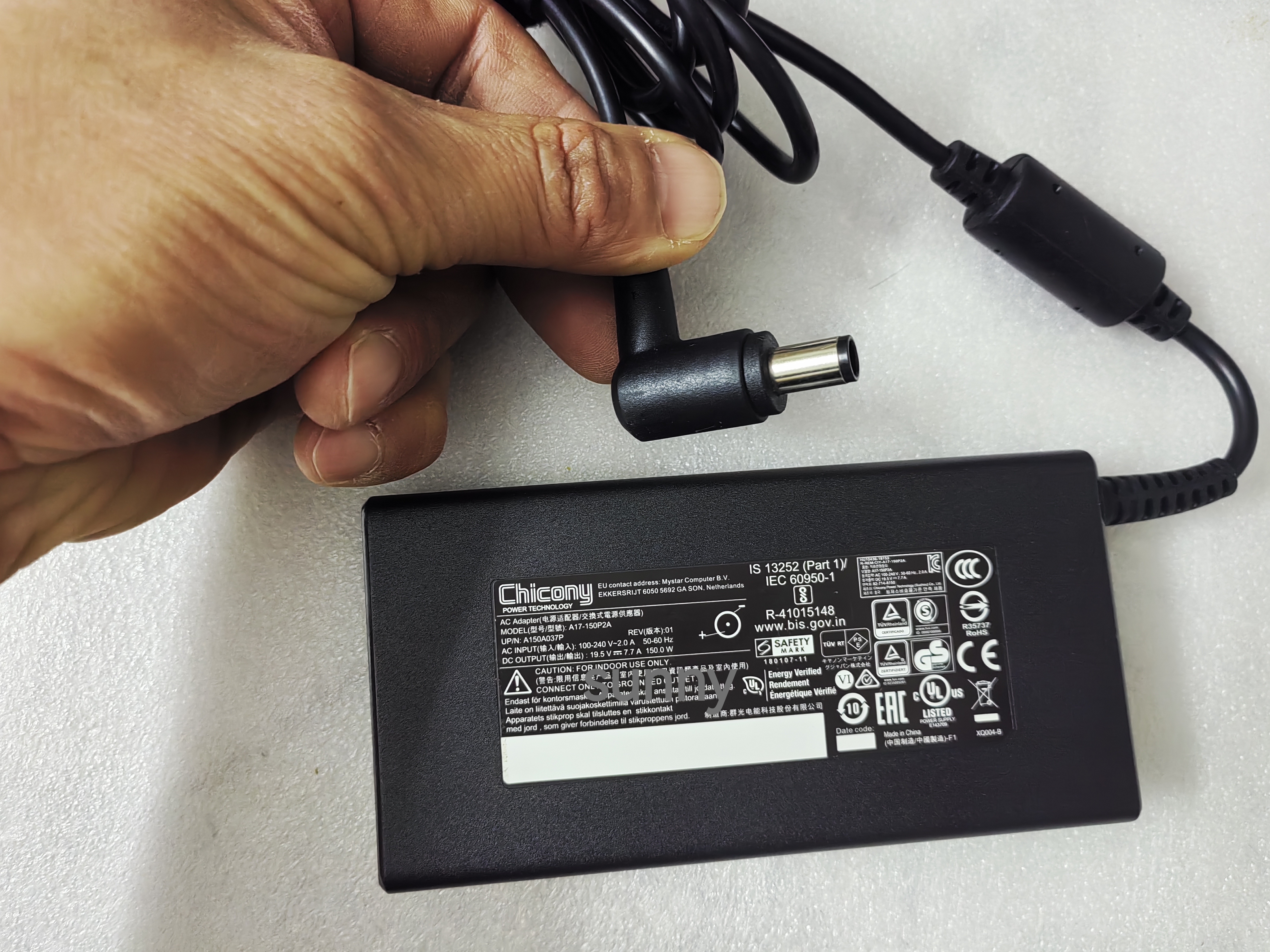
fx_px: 991
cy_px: 476
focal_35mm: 27
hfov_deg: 65.3
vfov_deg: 51.4
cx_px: 635
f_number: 1.9
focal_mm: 5.52
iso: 320
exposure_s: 1/25
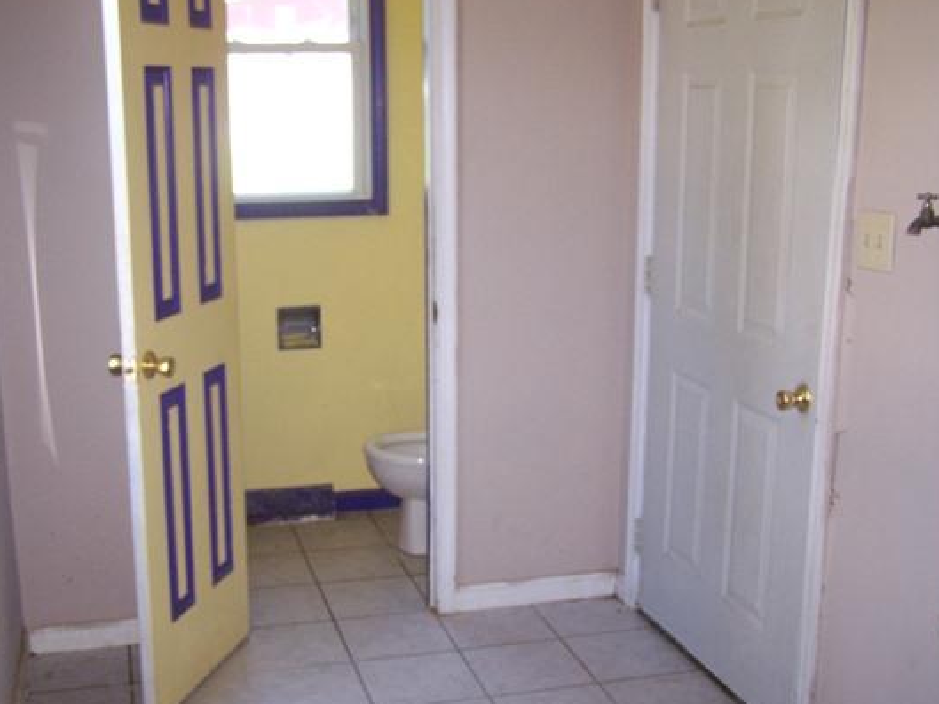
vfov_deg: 31.5
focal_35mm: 46
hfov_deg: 41.2
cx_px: 417
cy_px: 404
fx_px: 1248
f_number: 2.8
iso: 160
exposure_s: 1/60
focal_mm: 6.3
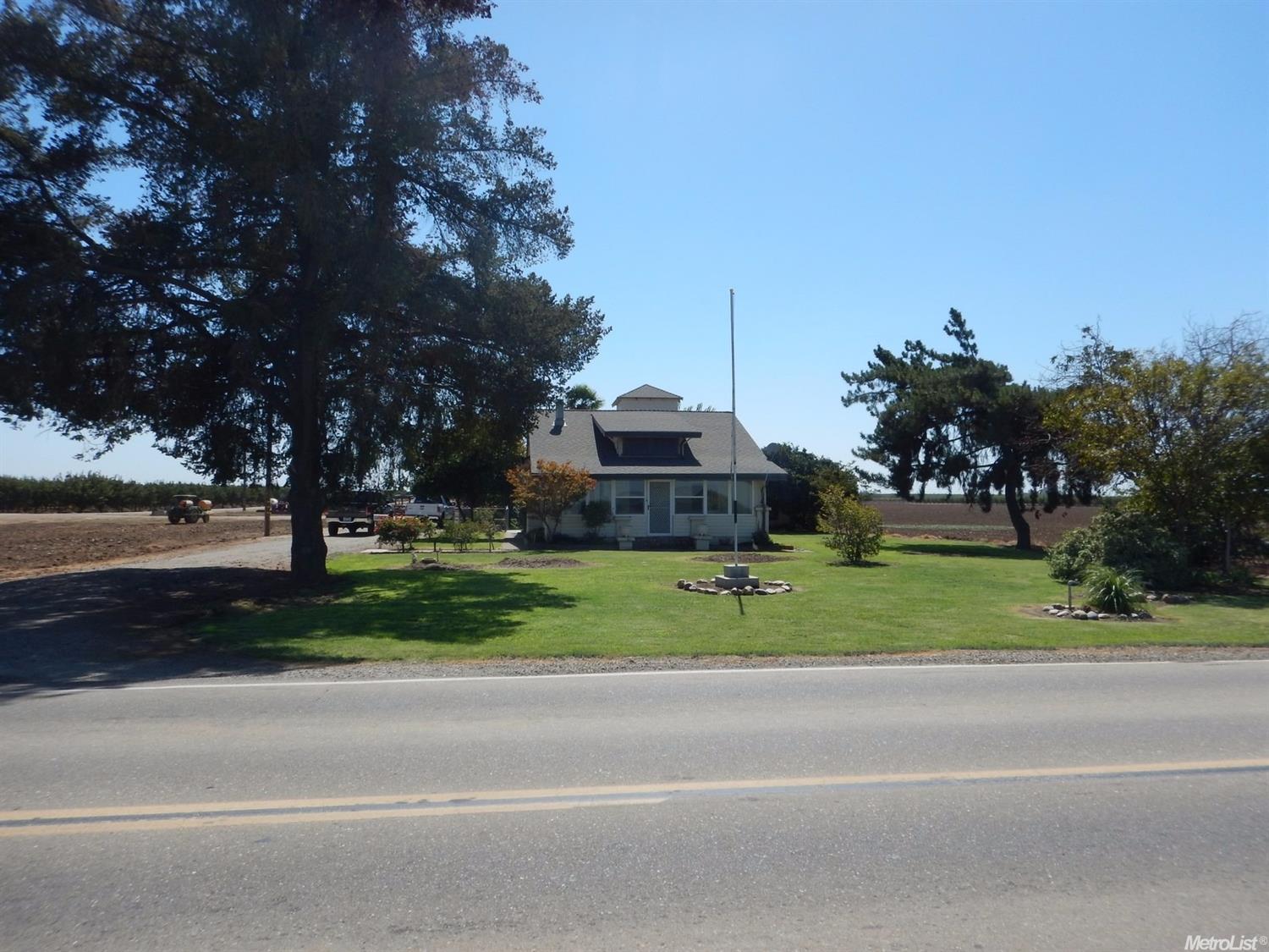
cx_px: 634
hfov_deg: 71.6
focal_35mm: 24
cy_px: 476
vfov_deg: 56.8
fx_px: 880
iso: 125
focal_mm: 4.3
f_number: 4.1
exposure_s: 1/1250
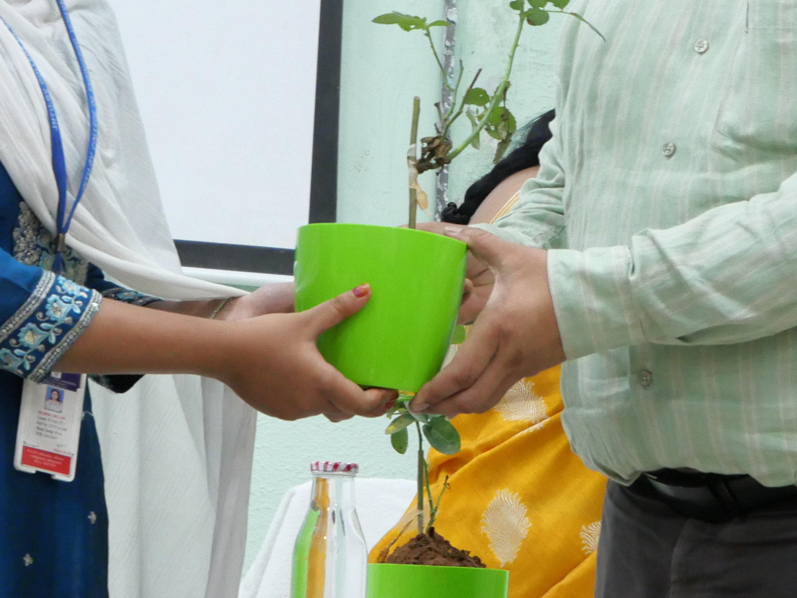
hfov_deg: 15.0
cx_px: 344
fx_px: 3016
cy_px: -64
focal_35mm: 131
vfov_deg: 11.2
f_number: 4.5
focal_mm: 25
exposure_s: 1/60
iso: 2000
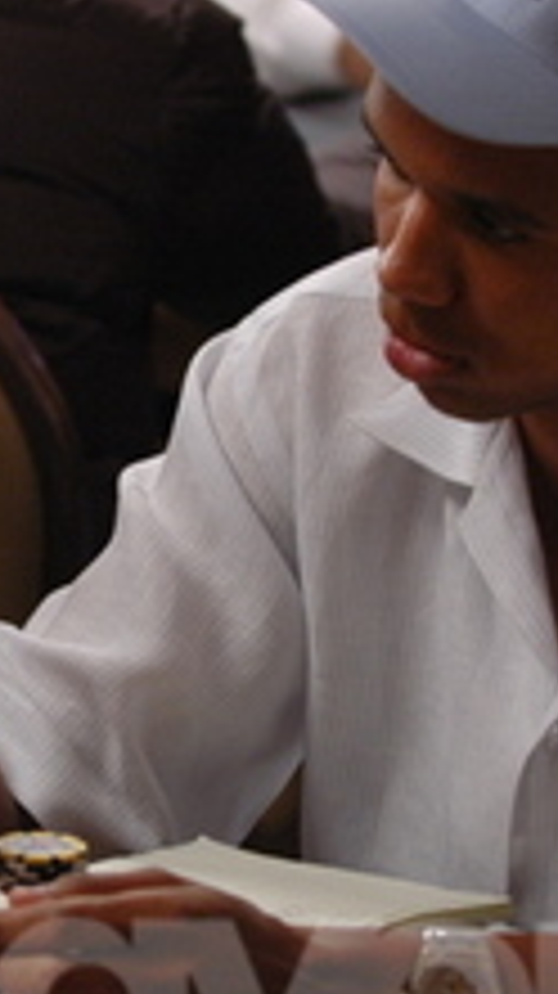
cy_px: 546
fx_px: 6088
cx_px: -11
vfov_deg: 9.3
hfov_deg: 5.2
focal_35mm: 231
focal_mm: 70
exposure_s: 1/60
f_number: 2.8
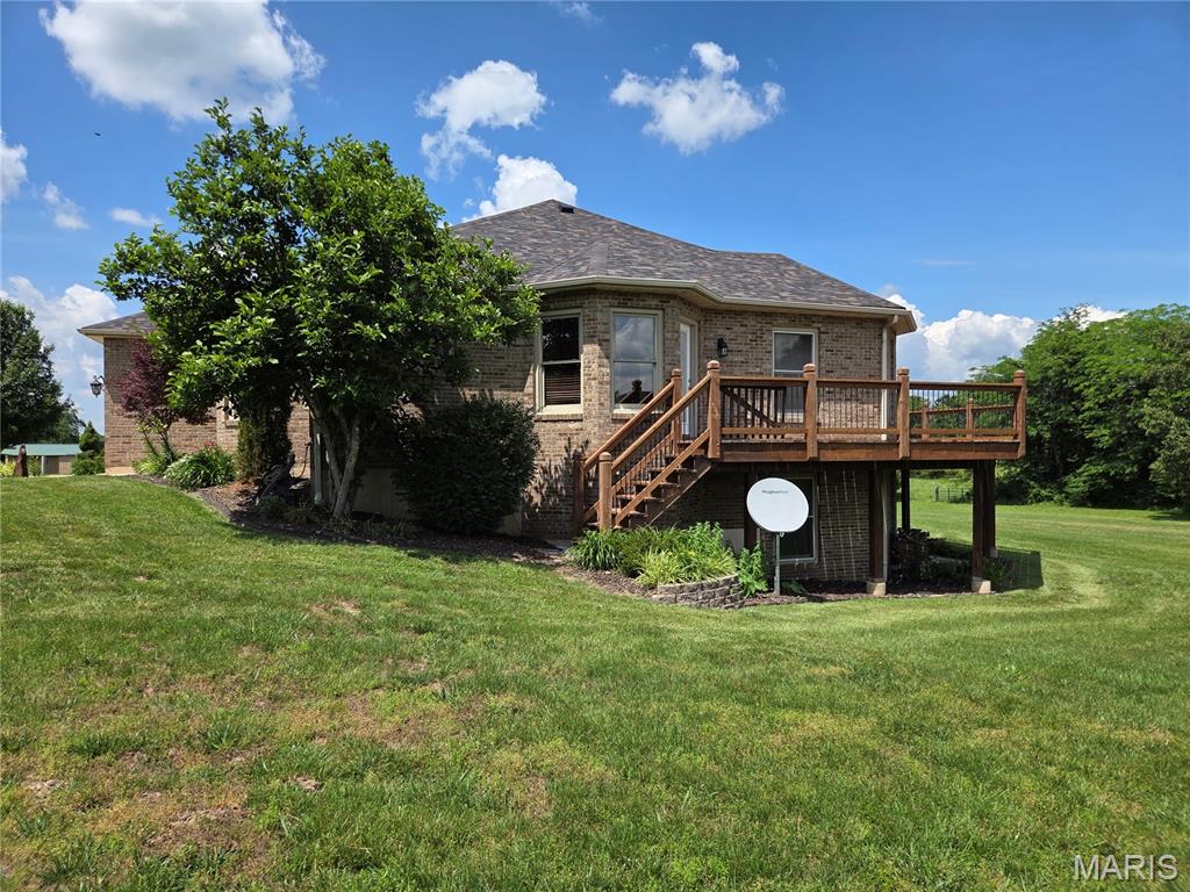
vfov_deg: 58.9
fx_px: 791
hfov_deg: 73.9
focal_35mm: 23
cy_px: 446
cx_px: 595
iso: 80
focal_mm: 5.4
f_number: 1.8
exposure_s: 1/5399
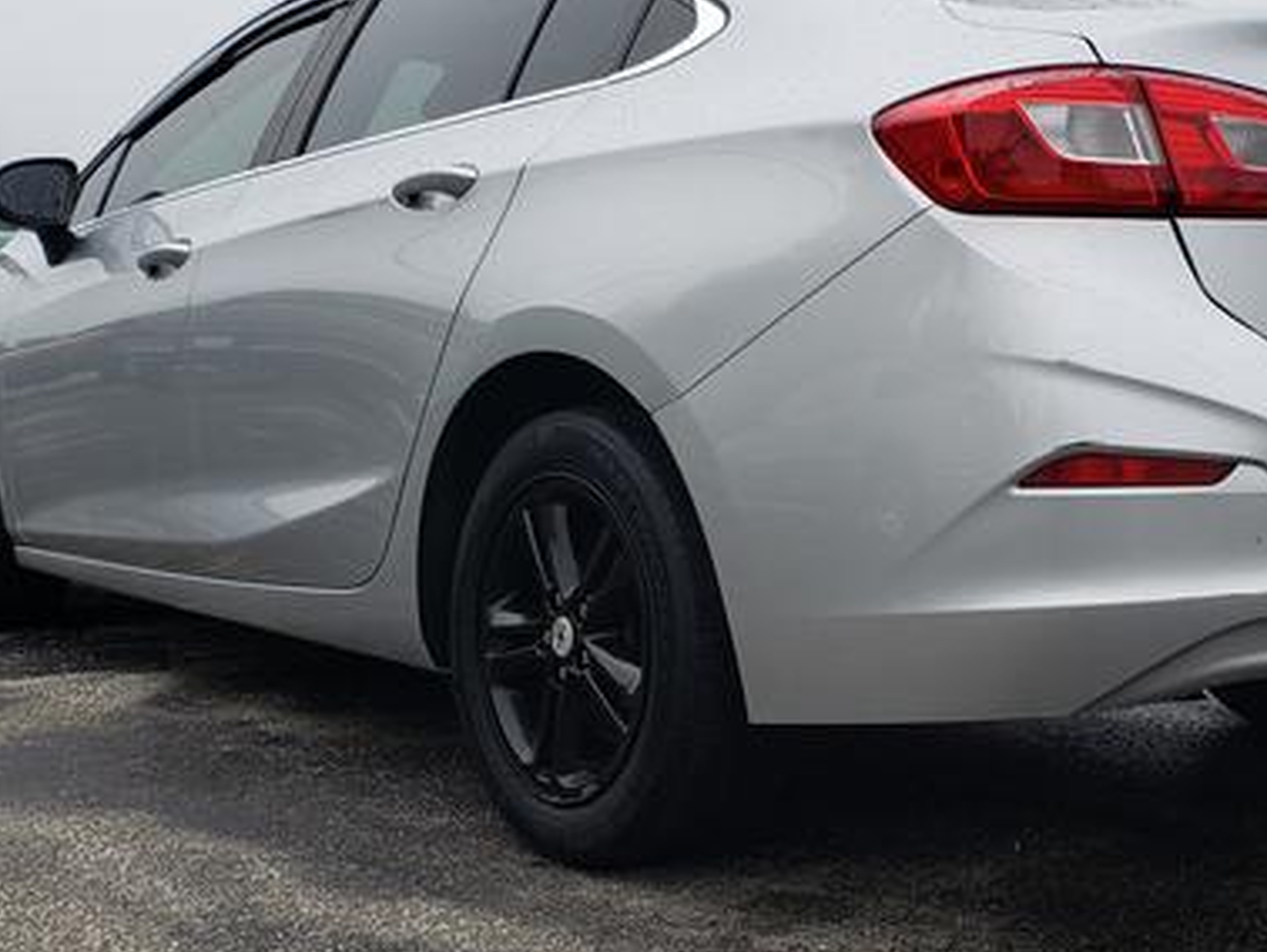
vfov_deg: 32.9
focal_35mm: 44
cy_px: 426
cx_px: 855
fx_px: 1611
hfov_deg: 42.3
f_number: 2.4
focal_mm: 4.3
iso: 50
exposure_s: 1/309
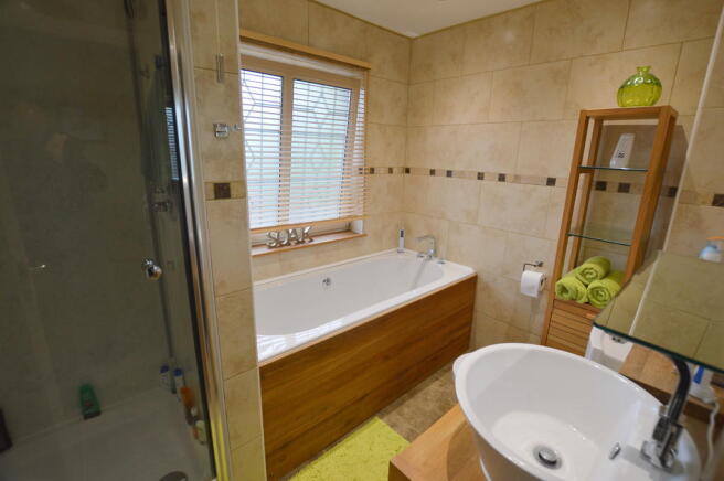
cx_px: 362
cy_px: 240
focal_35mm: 15
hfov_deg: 100.4
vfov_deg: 77.2
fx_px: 301
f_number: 4
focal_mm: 10
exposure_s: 1/60
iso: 400
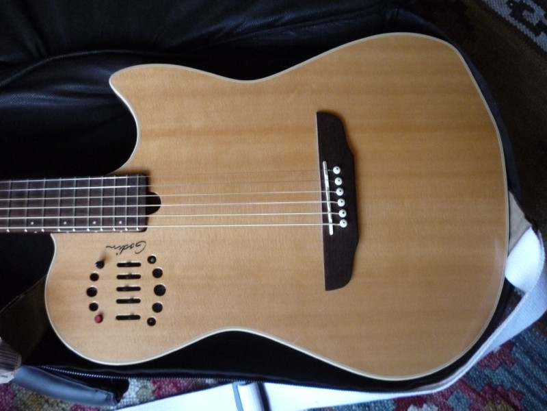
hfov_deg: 56.8
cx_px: 274
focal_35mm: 32
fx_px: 506
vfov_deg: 44.2
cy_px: 206
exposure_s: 1/30
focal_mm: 5.2
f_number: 3.3
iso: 640
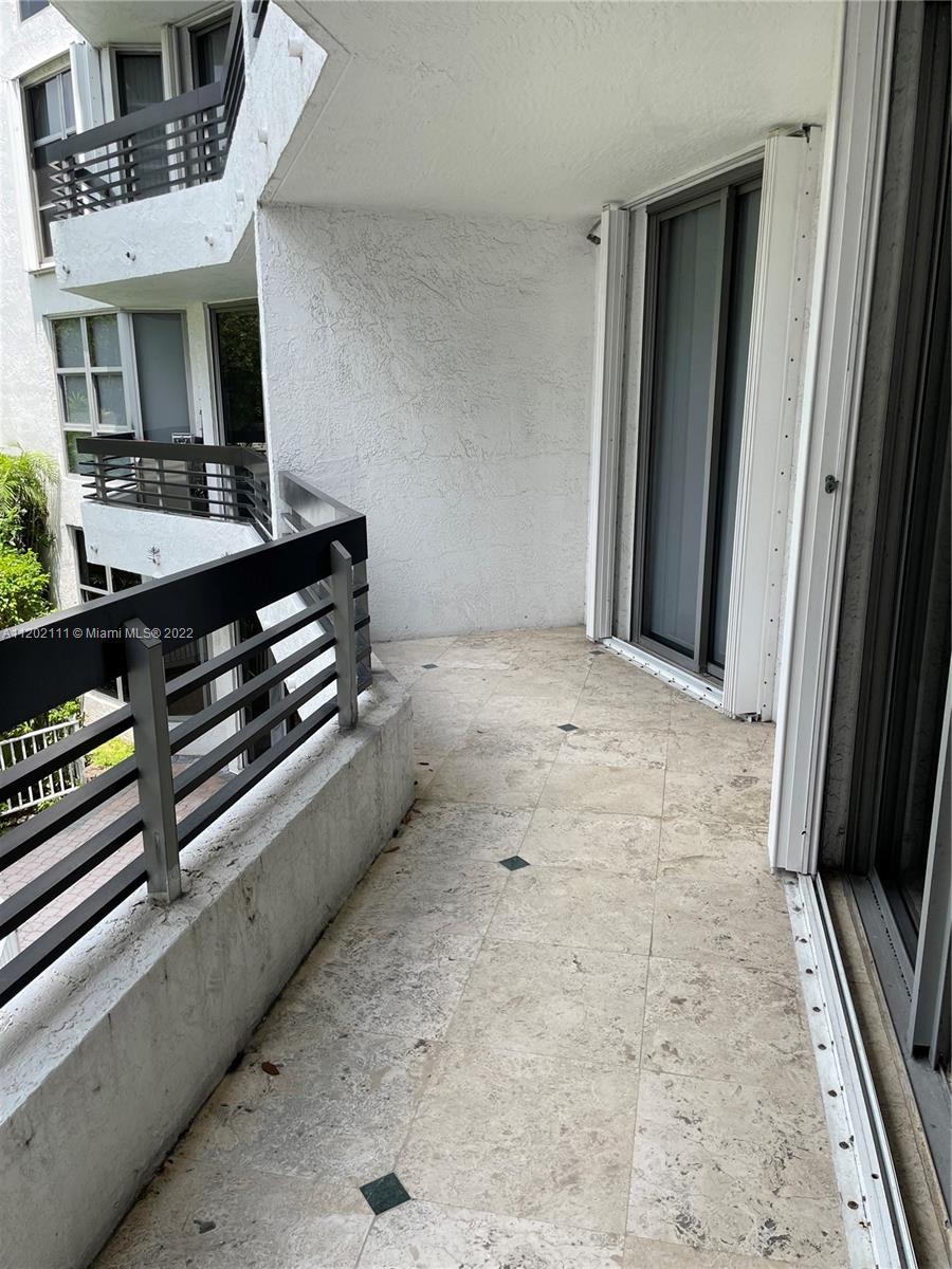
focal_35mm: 26
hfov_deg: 53.1
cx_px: 476
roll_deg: +1.8
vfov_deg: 67.3
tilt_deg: -10.1
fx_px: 953
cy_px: 634
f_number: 1.6
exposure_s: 1/910
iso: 32
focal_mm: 4.2
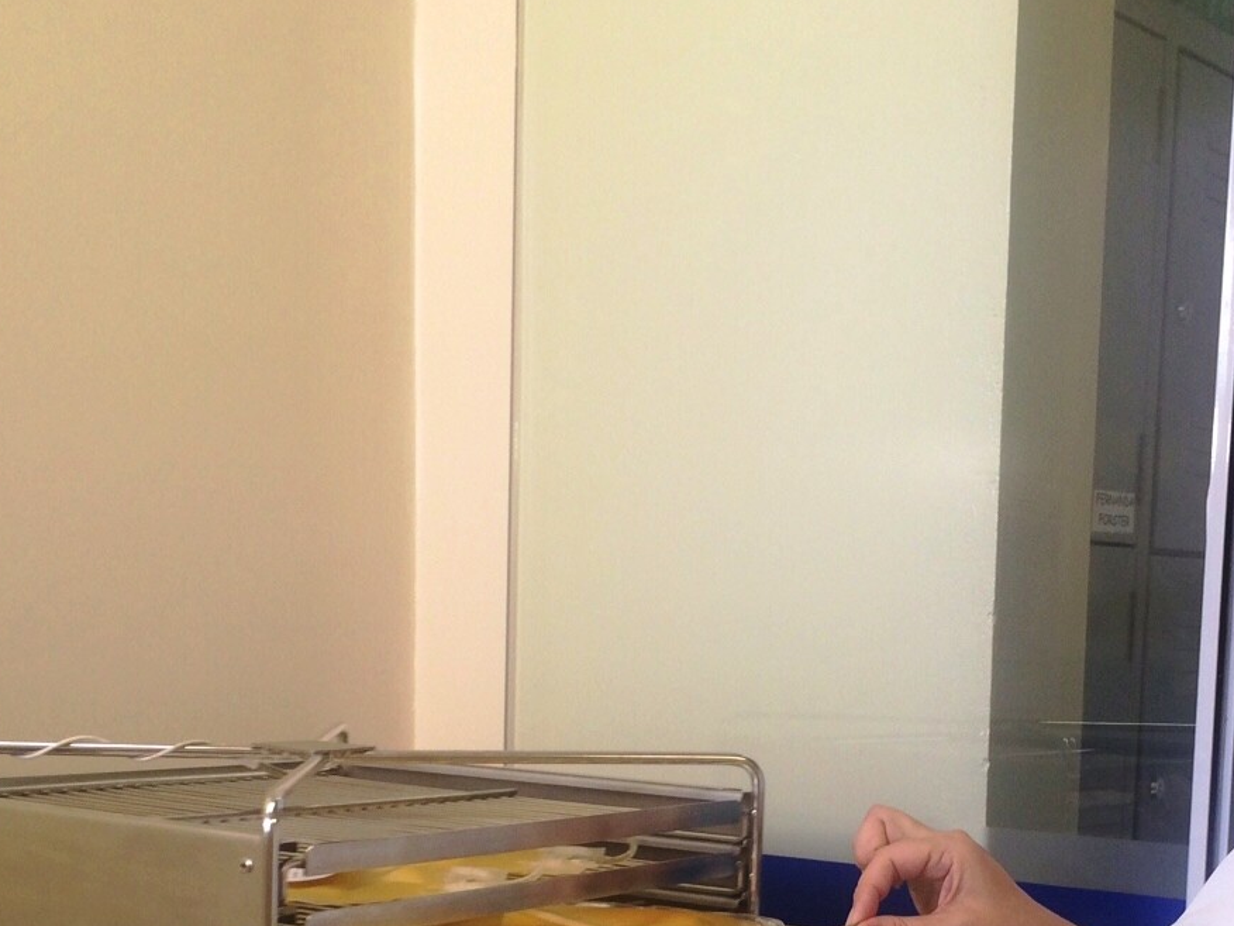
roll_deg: -0.1
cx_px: 790
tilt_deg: -6.0
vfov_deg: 26.2
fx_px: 1925
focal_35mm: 54
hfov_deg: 35.3
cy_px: 833
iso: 50
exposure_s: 1/30
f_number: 2.2
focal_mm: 4.15
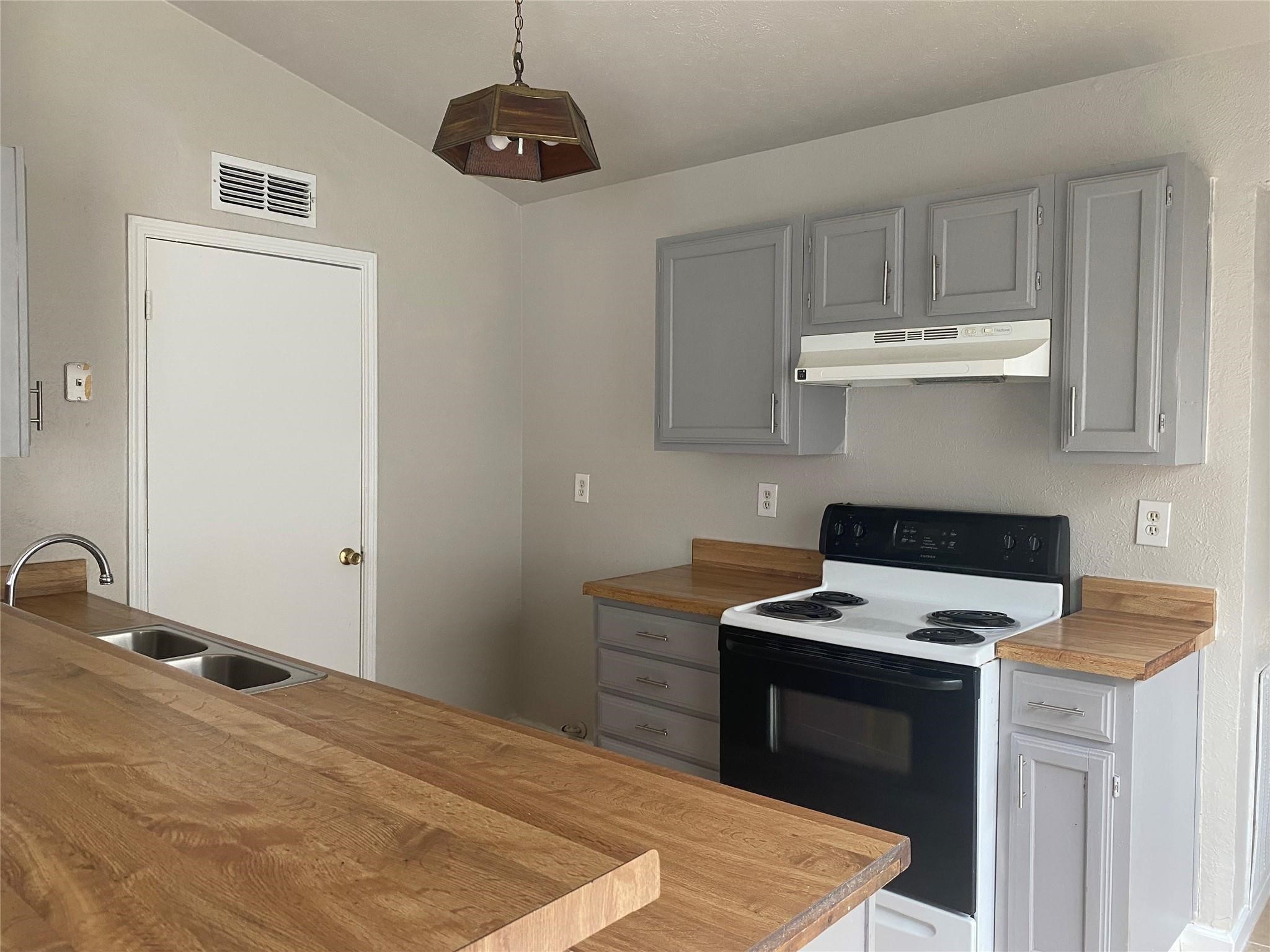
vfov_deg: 53.1
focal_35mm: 26
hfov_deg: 67.3
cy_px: 476
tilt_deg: -4.0
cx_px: 635
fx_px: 954
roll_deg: +0.1
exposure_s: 1/89
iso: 125
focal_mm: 4.25
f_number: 1.8
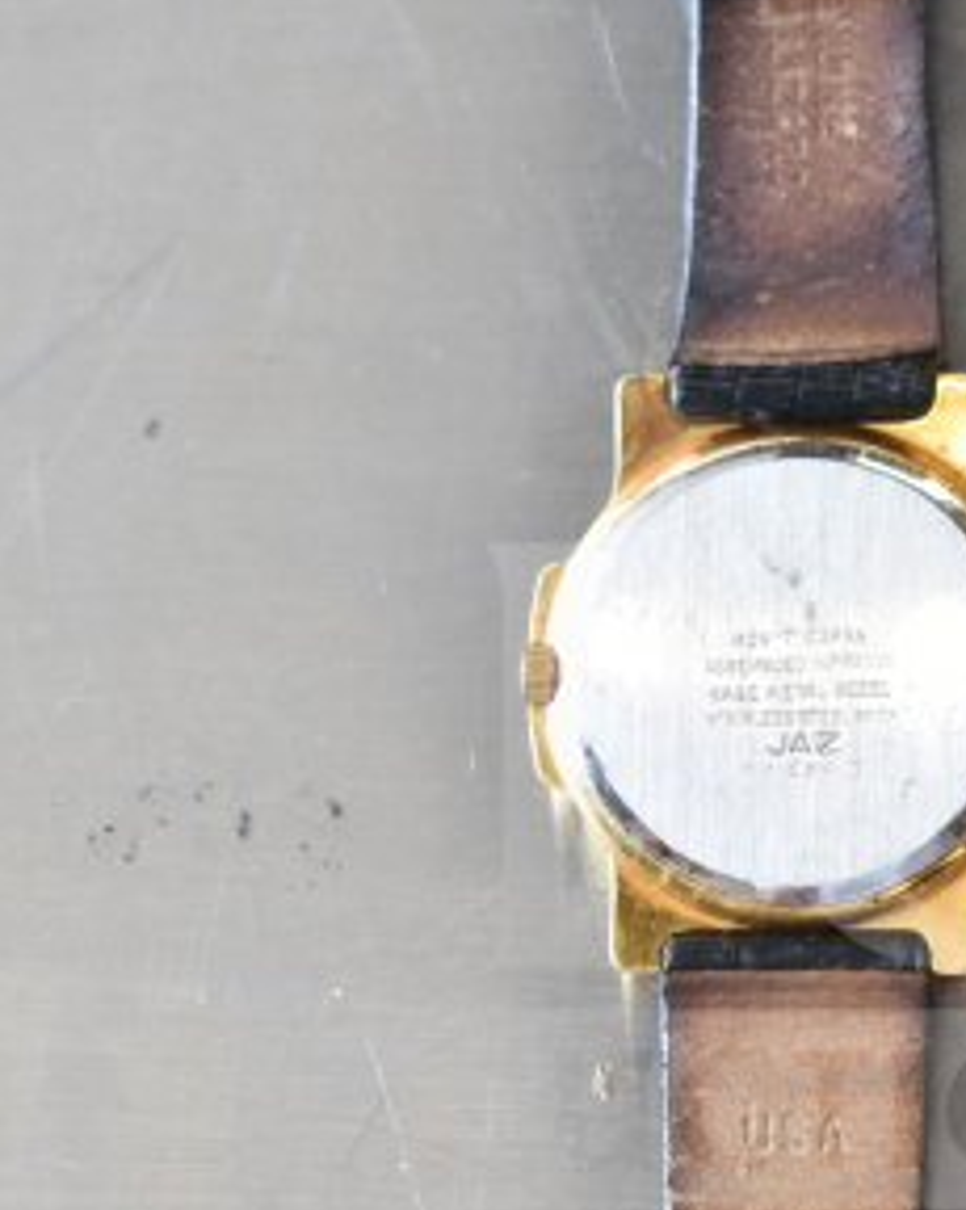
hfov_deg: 9.0
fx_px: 6082
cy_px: 876
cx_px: 861
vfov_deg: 11.3
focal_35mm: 170
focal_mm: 38
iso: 560
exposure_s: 1/60
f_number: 4.8
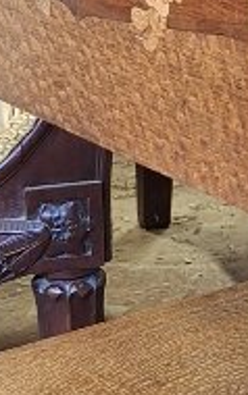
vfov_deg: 13.5
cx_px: 575
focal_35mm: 154
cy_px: 114
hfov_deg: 7.9
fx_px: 1663
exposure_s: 1/33
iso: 250
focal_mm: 5.54
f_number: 1.8
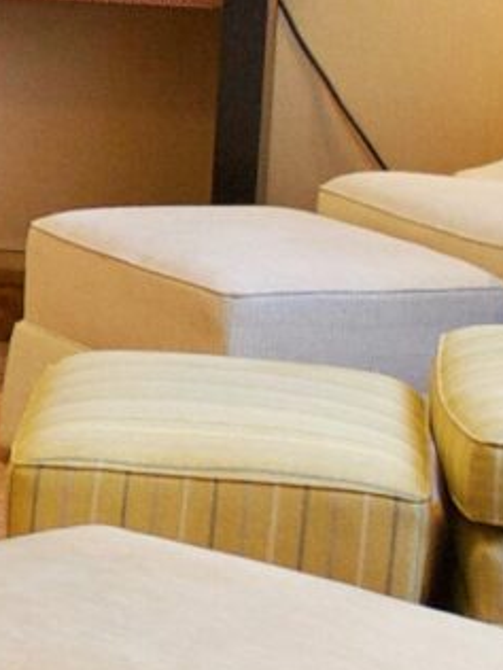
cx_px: -673
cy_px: 96
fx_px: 4069
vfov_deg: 9.4
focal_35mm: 210
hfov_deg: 6.7
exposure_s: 1/30
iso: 400
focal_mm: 18
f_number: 3.5
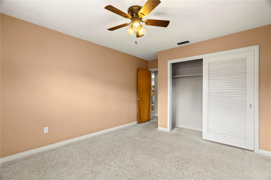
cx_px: 136
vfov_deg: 73.7
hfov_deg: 96.7
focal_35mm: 16
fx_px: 120
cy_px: 90
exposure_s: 1/5
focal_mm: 16
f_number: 8
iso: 1000
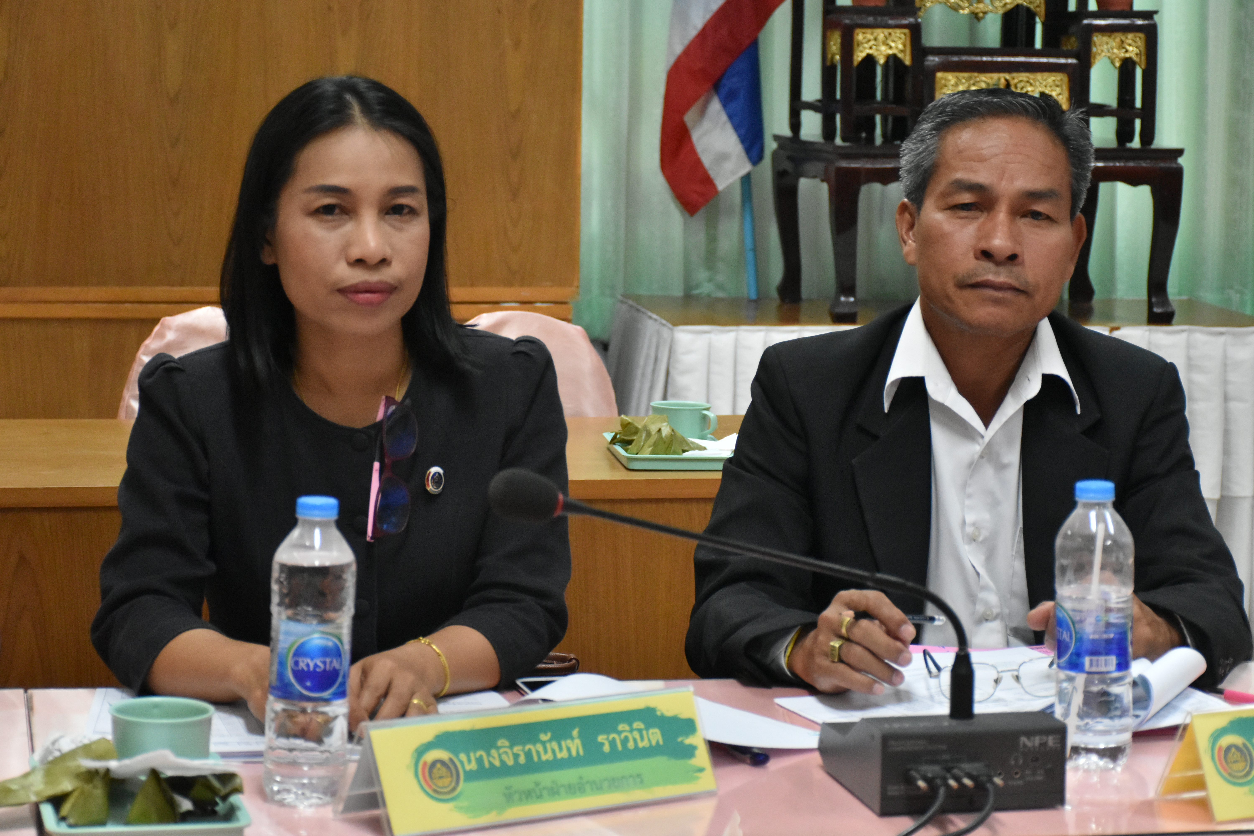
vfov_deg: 15.2
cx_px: 627
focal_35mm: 90
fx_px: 3135
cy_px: 418
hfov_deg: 22.6
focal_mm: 60
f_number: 5
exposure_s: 1/200
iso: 2500
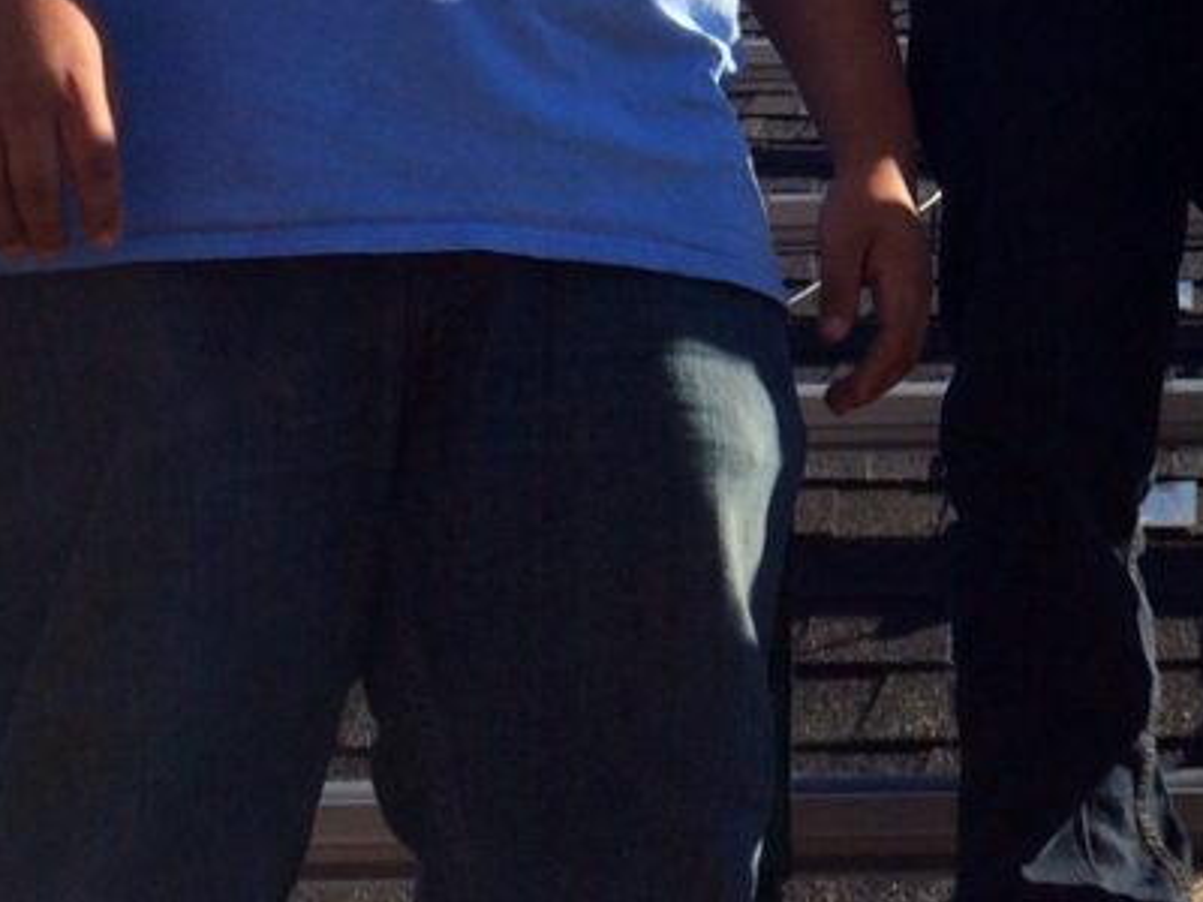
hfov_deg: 20.9
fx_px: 3128
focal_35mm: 90
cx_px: 1263
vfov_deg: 15.7
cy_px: -244
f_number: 2.2
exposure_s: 1/1709
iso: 40
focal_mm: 4.12
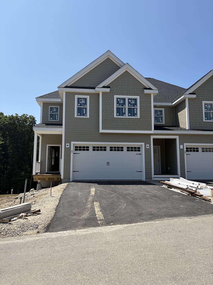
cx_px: 106
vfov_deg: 67.3
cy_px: 142
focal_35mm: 26
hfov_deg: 53.1
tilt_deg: +8.0
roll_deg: -0.2
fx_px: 213
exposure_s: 1/3448
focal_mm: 5.96
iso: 50
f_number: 1.6
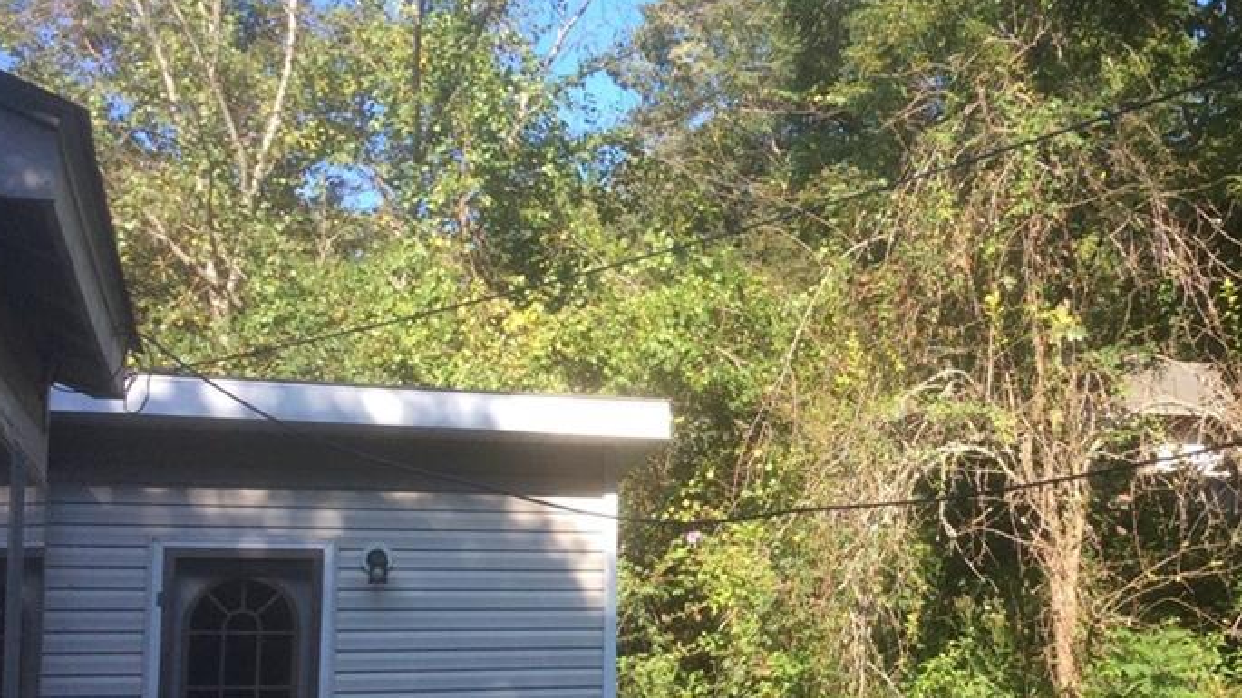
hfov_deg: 39.3
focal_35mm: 52
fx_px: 1712
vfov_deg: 23.0
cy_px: 450
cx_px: 849
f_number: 2.4
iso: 32
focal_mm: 3.3
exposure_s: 1/344
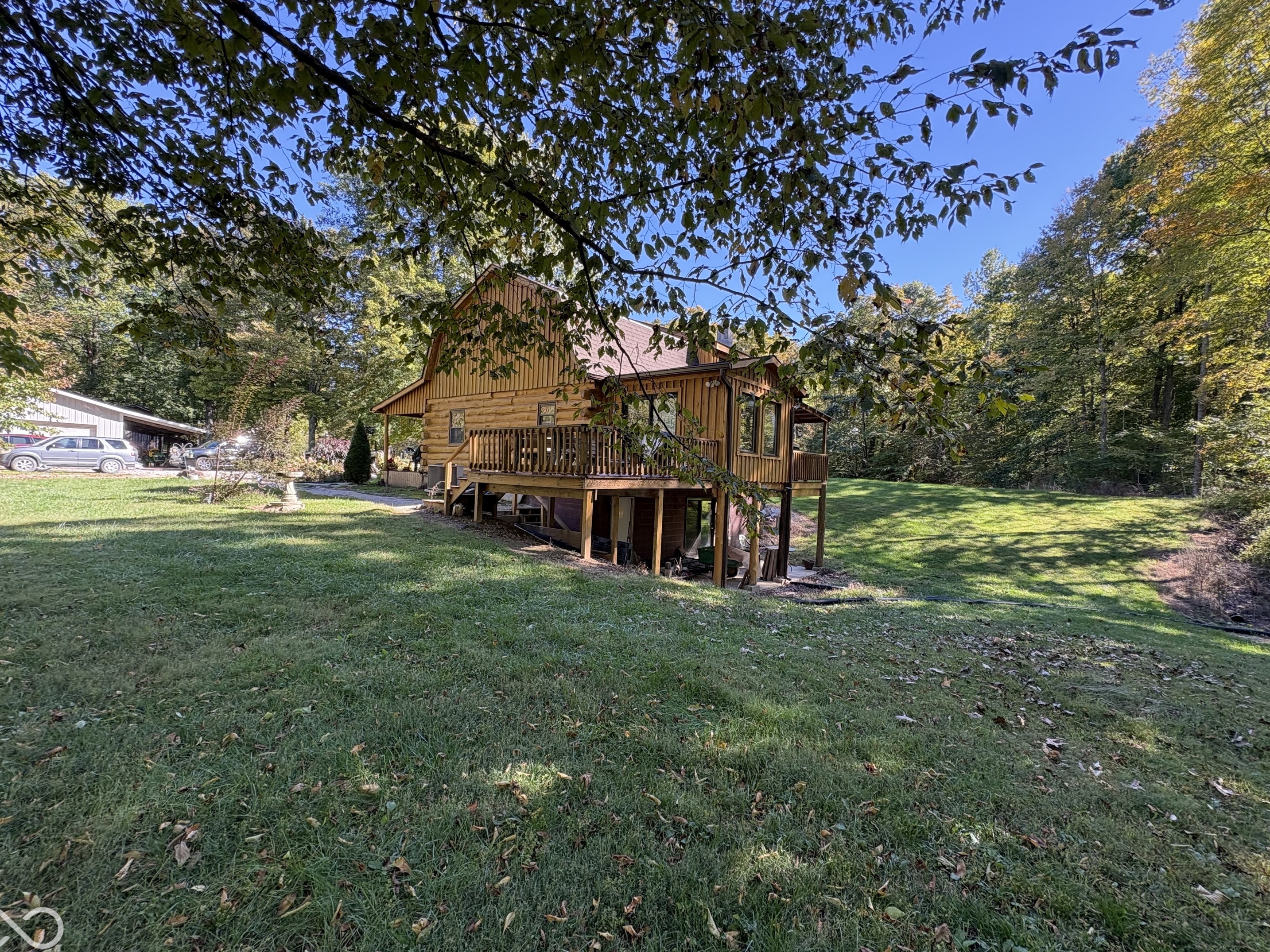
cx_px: 641
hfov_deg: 98.2
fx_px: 550
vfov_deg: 81.7
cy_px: 486
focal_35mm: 15
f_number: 2.2
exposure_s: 1/136
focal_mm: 2.22
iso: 64
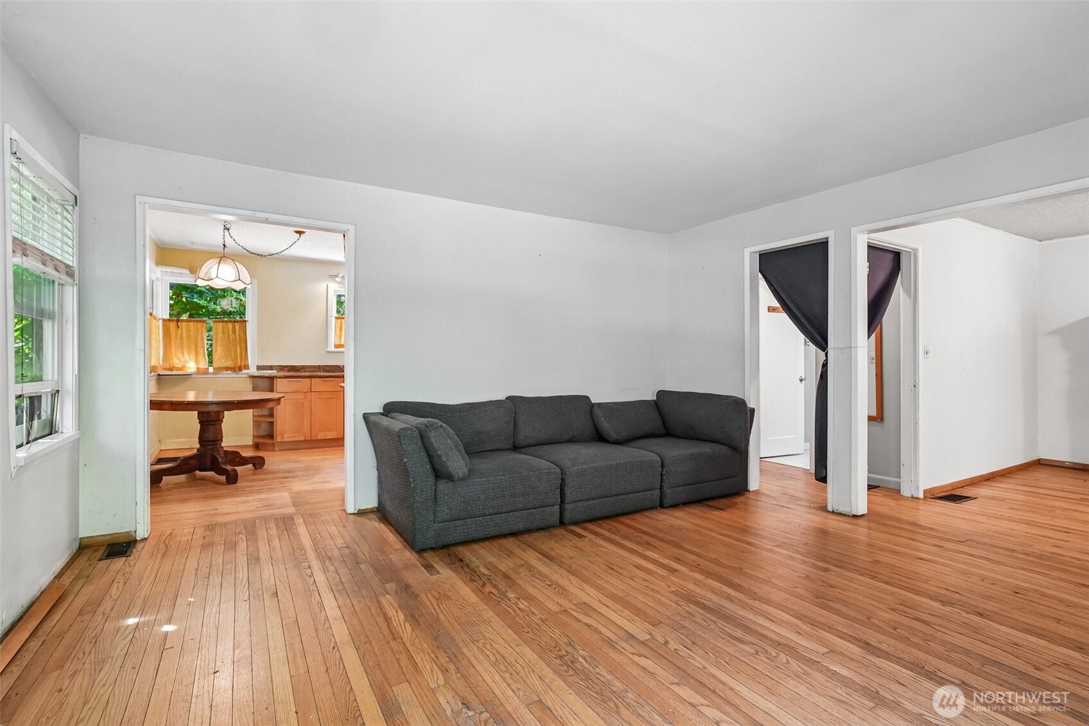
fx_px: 484
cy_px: 363
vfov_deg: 73.7
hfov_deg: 96.7
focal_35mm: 16
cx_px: 544
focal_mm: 16
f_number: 8
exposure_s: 1/10
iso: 1600
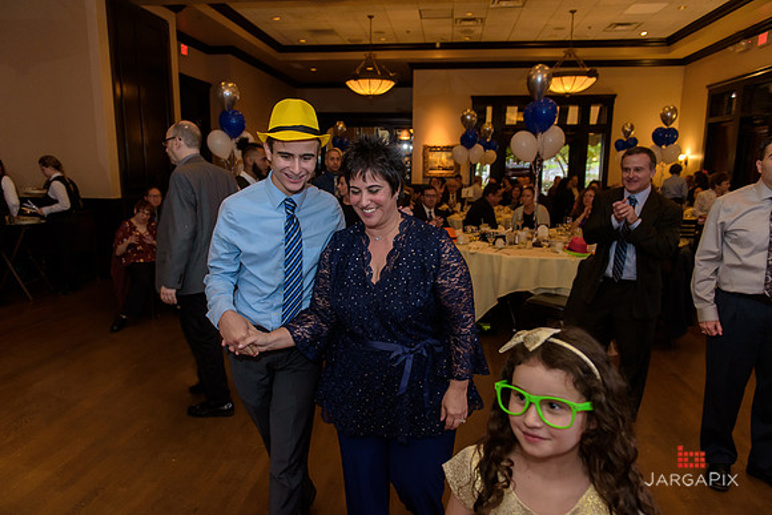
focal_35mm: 24
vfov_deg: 53.2
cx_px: 386
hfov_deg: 73.7
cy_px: 258
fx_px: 515
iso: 1600
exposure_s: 1/125
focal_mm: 24
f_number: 3.2
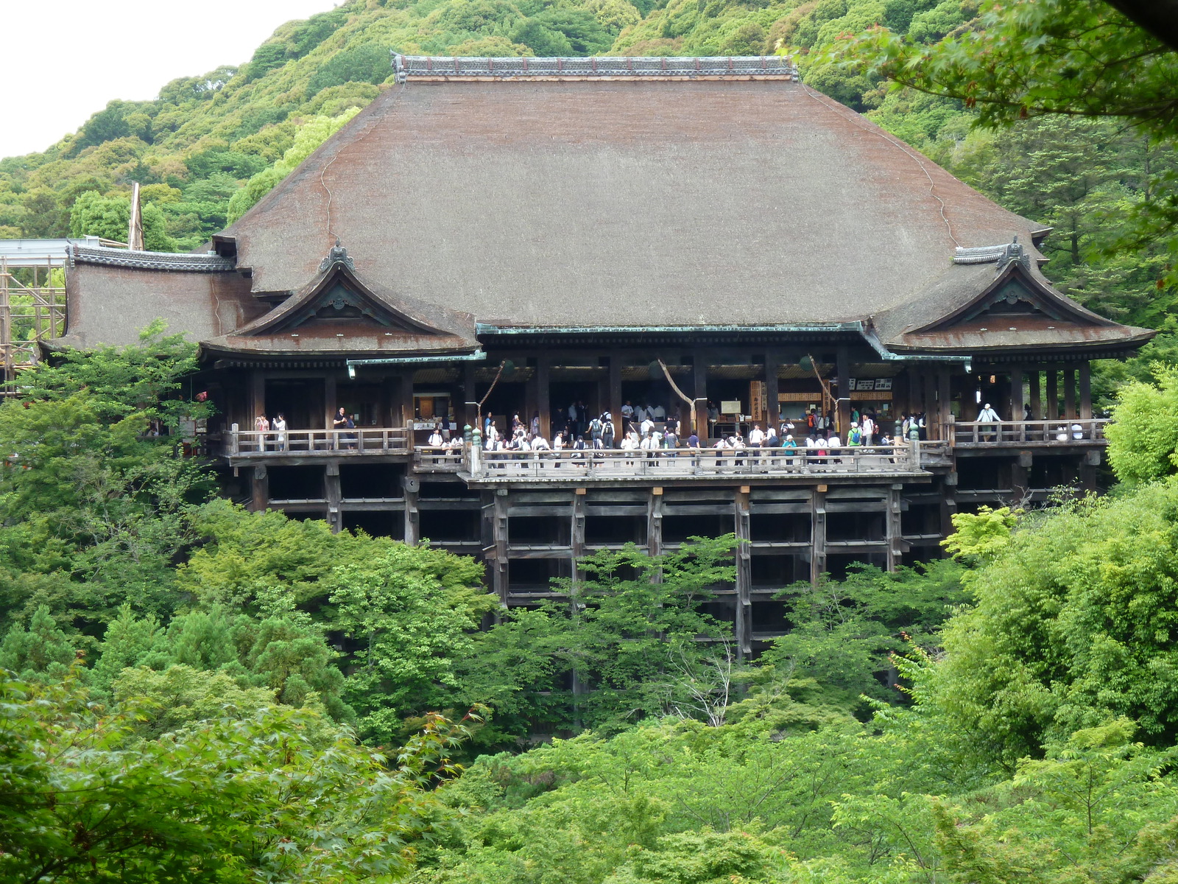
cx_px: 589
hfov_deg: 14.4
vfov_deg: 10.8
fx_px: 4662
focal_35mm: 137
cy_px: 442
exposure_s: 1/50
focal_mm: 22.5
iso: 100
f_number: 4.5
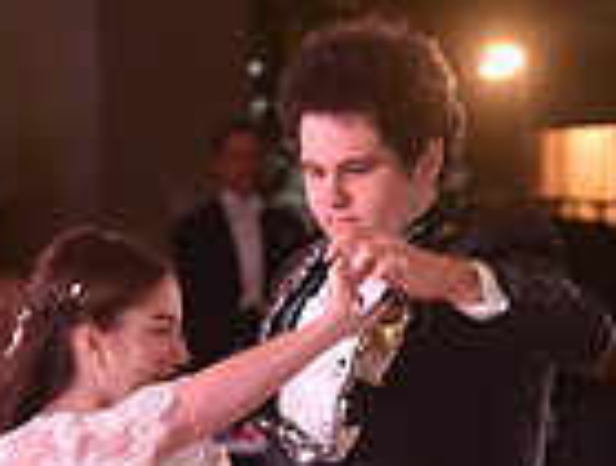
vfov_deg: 2.7
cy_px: 677
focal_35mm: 560
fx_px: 9991
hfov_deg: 3.5
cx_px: 381
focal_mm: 140
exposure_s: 1/200
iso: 1600
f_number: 5
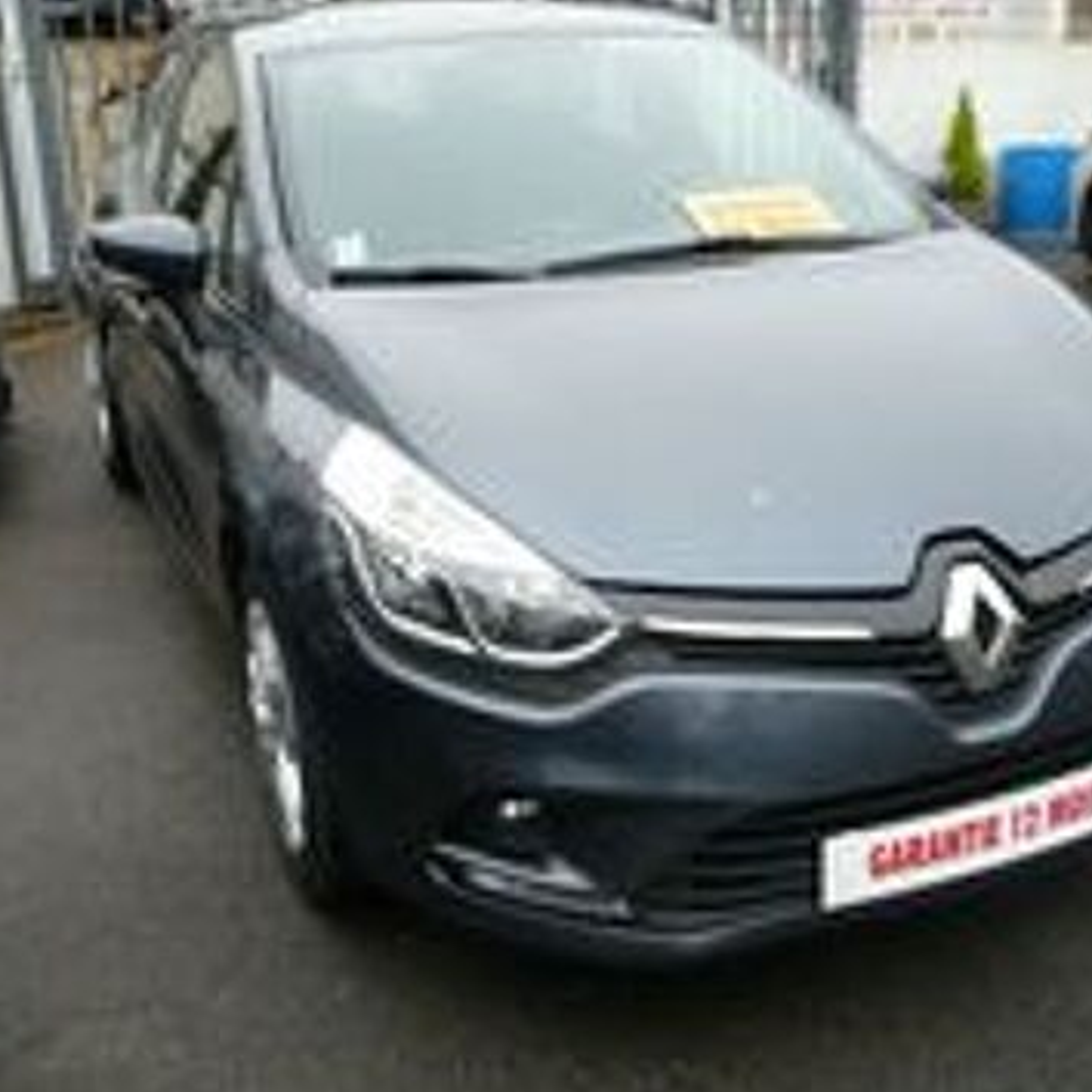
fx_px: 1499
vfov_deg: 40.0
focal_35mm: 42
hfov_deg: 39.8
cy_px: 549
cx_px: 663
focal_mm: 5.8
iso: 100
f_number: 2.8
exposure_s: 1/250
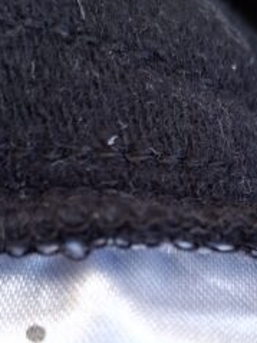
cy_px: 264
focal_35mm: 77
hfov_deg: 19.1
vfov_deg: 25.0
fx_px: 763
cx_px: 146
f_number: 1.8
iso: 64
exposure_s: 1/120
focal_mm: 5.54
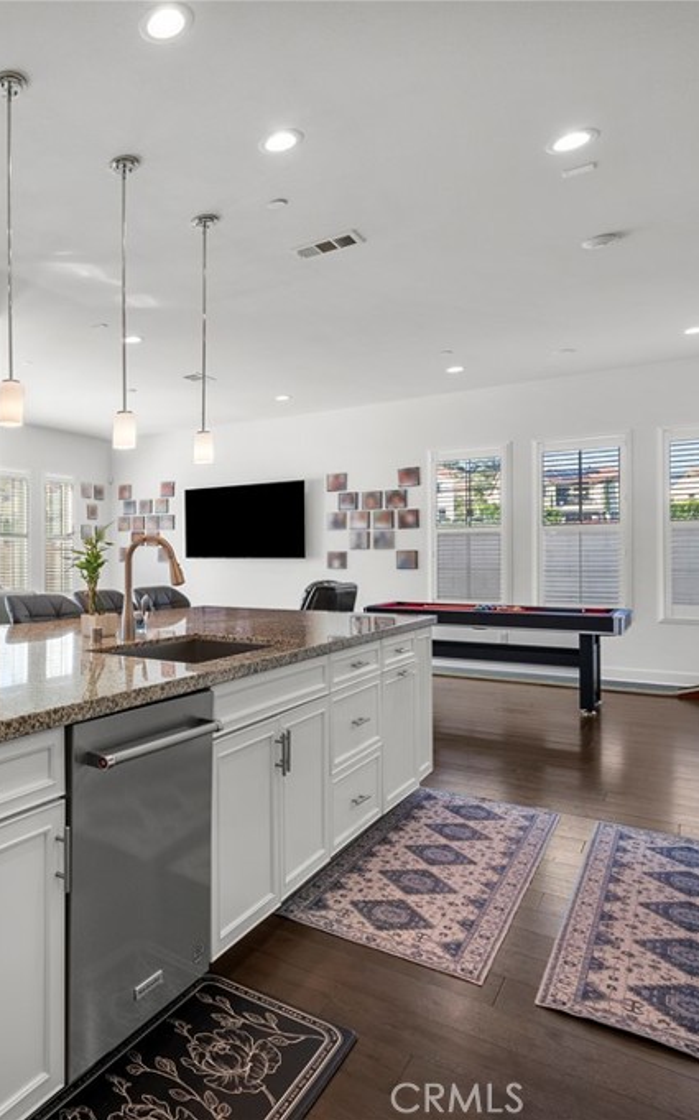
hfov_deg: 45.7
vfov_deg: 77.2
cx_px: 20
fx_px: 702
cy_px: 560
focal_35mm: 23
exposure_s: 1/6
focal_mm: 15
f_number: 10
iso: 250
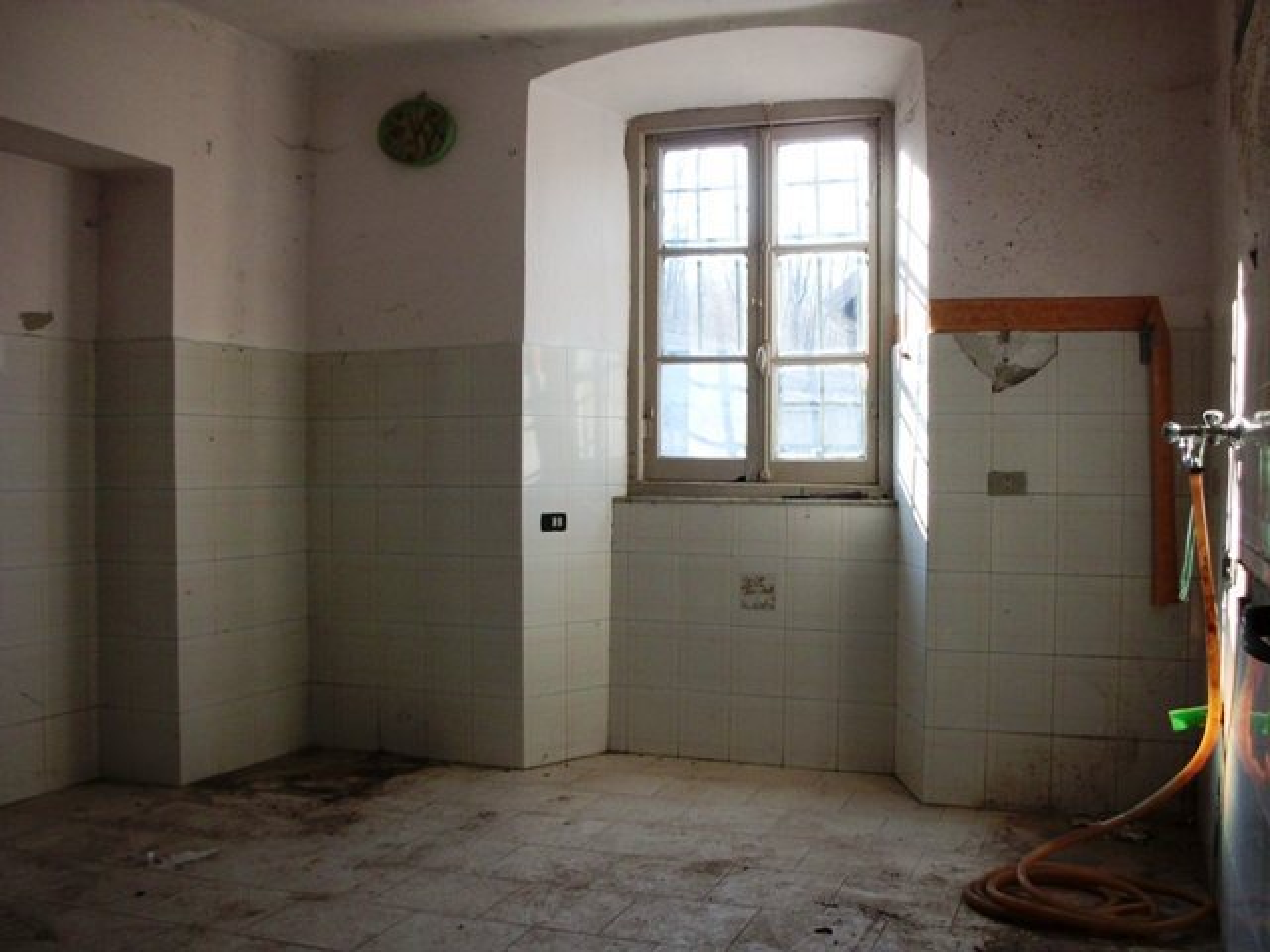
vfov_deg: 39.7
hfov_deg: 51.4
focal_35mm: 36
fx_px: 1321
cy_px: 476
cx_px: 635
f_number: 2.9
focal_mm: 6.3
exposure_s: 1/100
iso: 100
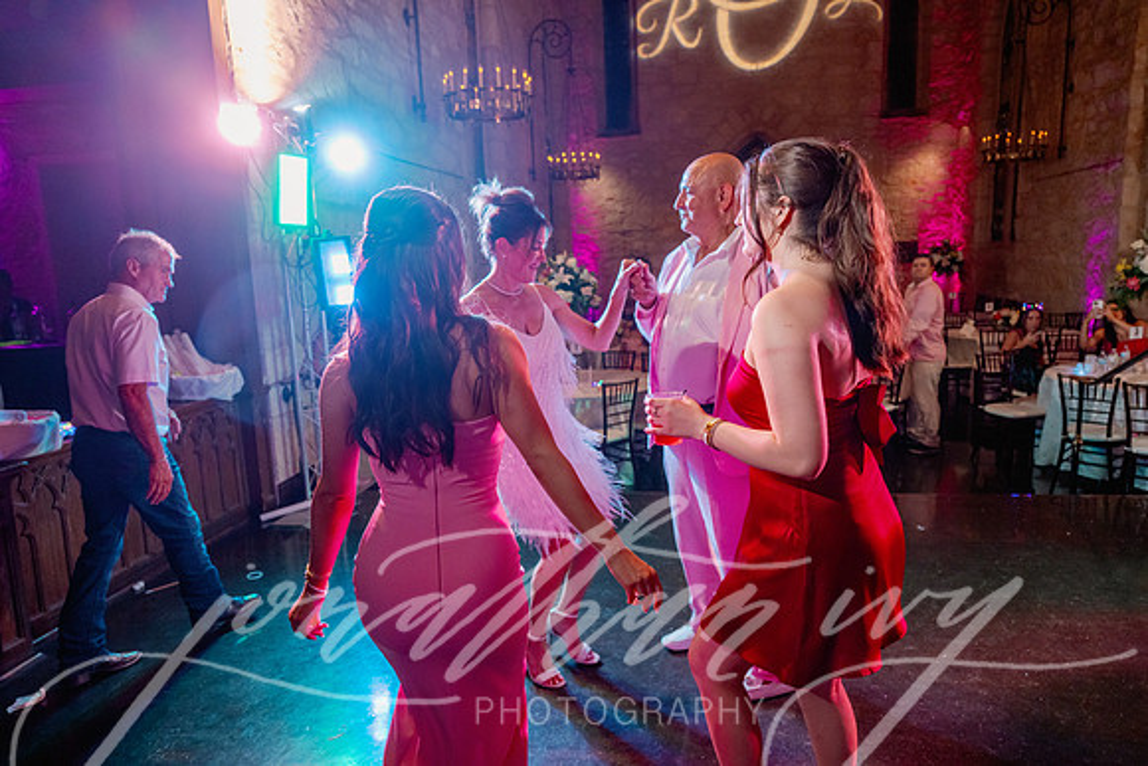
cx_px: 574
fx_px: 765
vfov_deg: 53.2
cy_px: 383
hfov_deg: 73.7
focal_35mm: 24
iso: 1250
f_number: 3.5
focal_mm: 24
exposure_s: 1/200
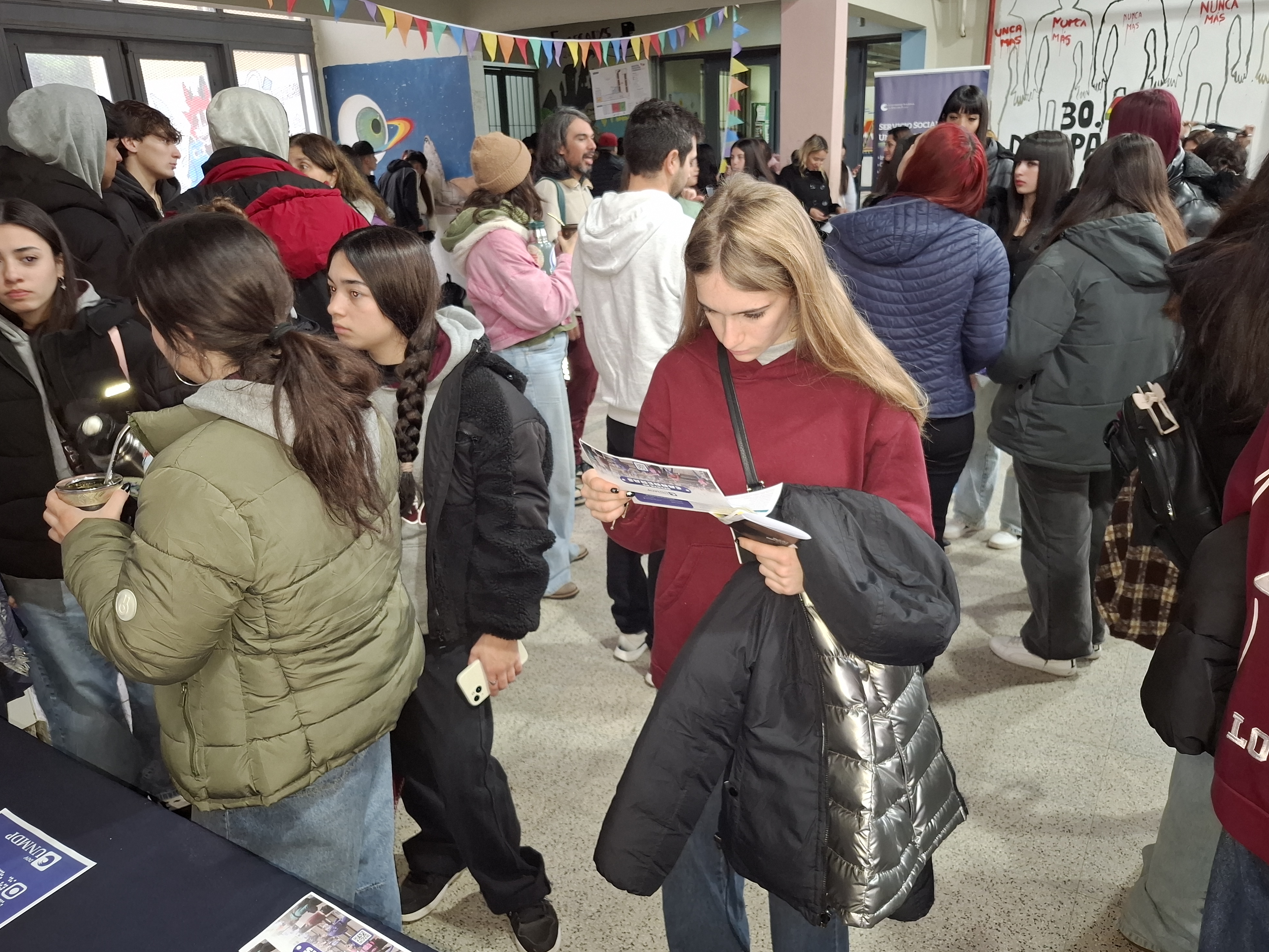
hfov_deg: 71.6
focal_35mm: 24
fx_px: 880
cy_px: 486
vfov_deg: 56.8
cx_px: 649
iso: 50
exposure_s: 1/25
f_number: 1.8
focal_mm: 5.54
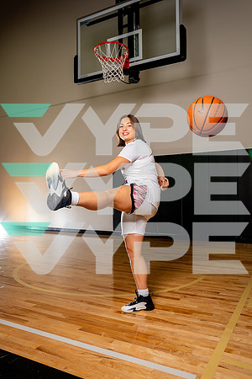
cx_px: 126
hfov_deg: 45.5
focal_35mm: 29
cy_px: 190
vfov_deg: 64.4
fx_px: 300
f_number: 7.1
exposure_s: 1/200
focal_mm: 28.6
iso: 640
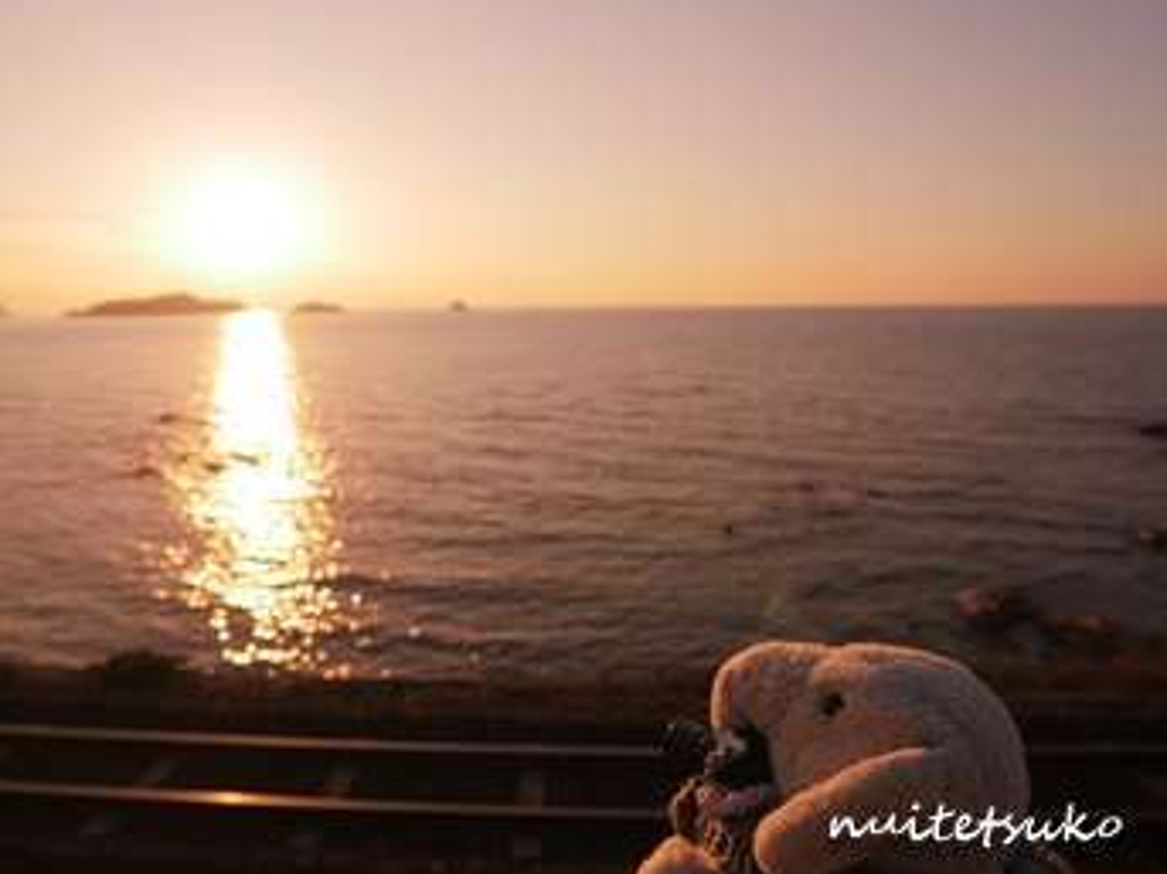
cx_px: 514
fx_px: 944
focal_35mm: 28
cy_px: 418
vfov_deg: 49.7
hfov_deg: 63.3
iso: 250
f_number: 4.2
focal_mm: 12
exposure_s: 1/1600
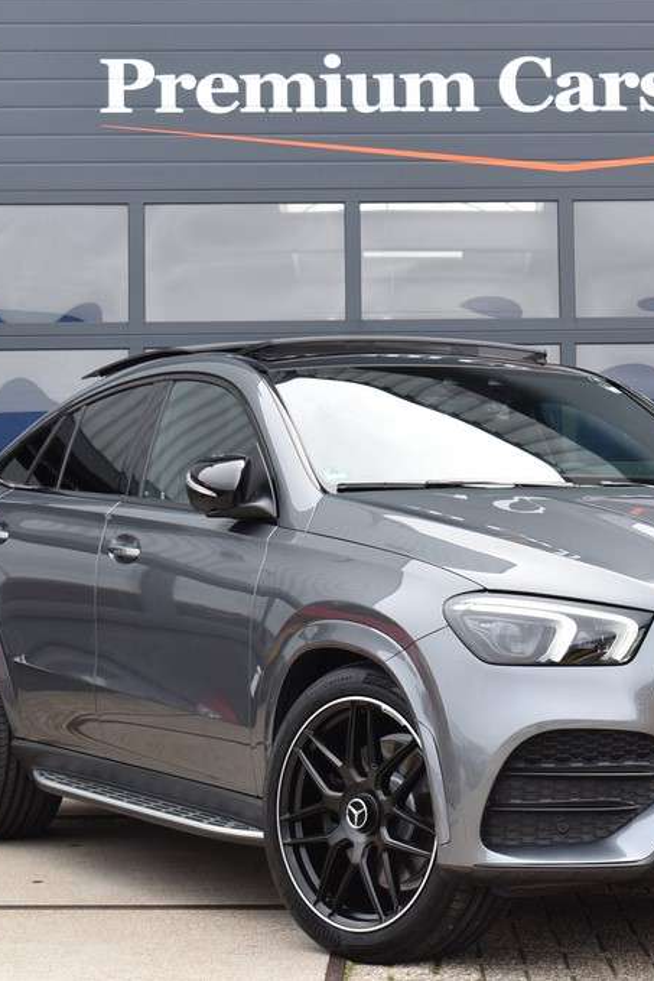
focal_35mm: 95
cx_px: 580
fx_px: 2587
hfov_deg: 14.3
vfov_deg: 21.5
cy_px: 488
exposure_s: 1/250
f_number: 8
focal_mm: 42
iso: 360
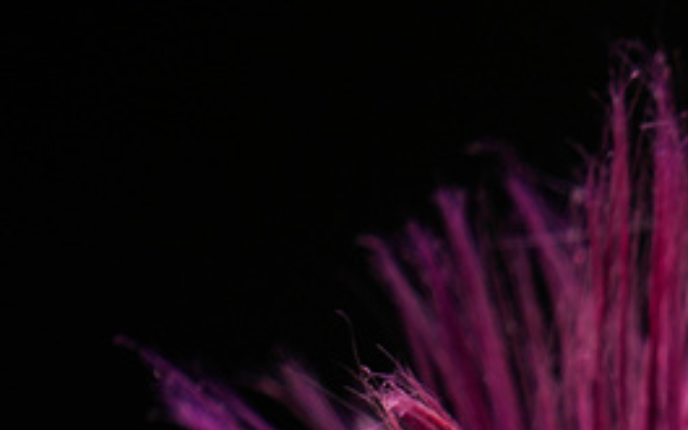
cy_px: 863
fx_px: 29682
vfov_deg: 0.8
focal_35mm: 1583
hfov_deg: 1.3
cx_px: 1186
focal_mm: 400
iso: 400
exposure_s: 1/6400
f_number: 2.8
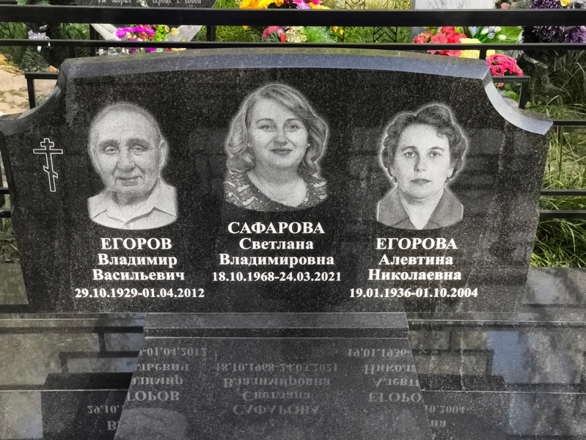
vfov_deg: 29.1
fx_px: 847
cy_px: 220
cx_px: 293
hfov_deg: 38.2
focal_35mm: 50
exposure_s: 1/218
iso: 50
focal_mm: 4.71
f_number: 1.7
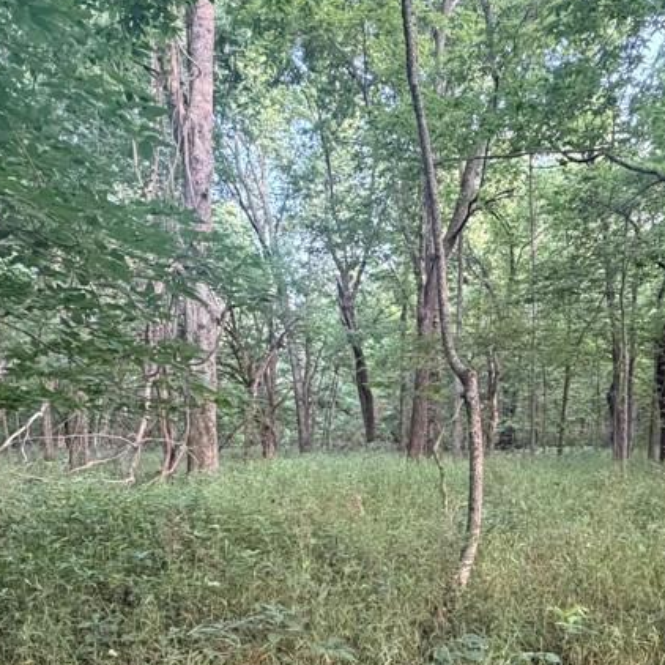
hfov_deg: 53.5
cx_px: 411
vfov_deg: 51.4
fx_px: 652
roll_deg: +0.5
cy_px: 509
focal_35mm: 30
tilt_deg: -4.9
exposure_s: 1/60
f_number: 2.2
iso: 400
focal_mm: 2.22
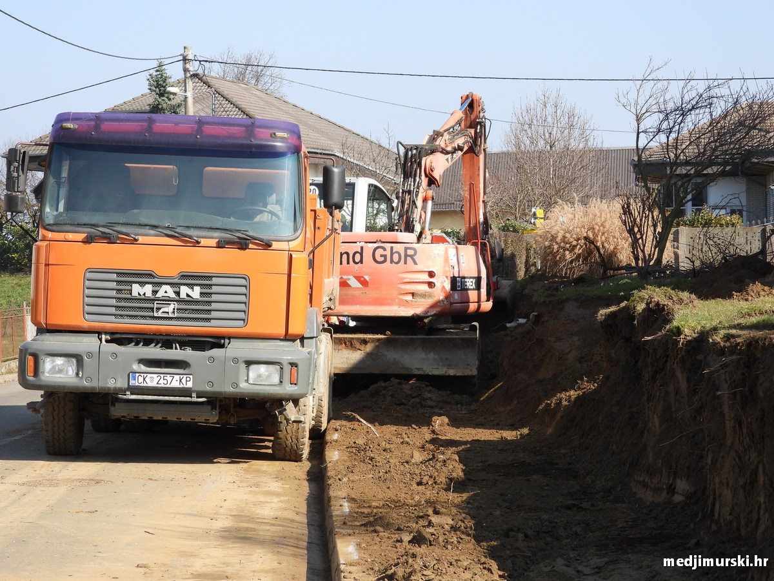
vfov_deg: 16.2
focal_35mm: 91
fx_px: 2035
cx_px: 387
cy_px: 290
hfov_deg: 21.5
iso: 100
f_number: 3.5
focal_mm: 16.3
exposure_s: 1/500
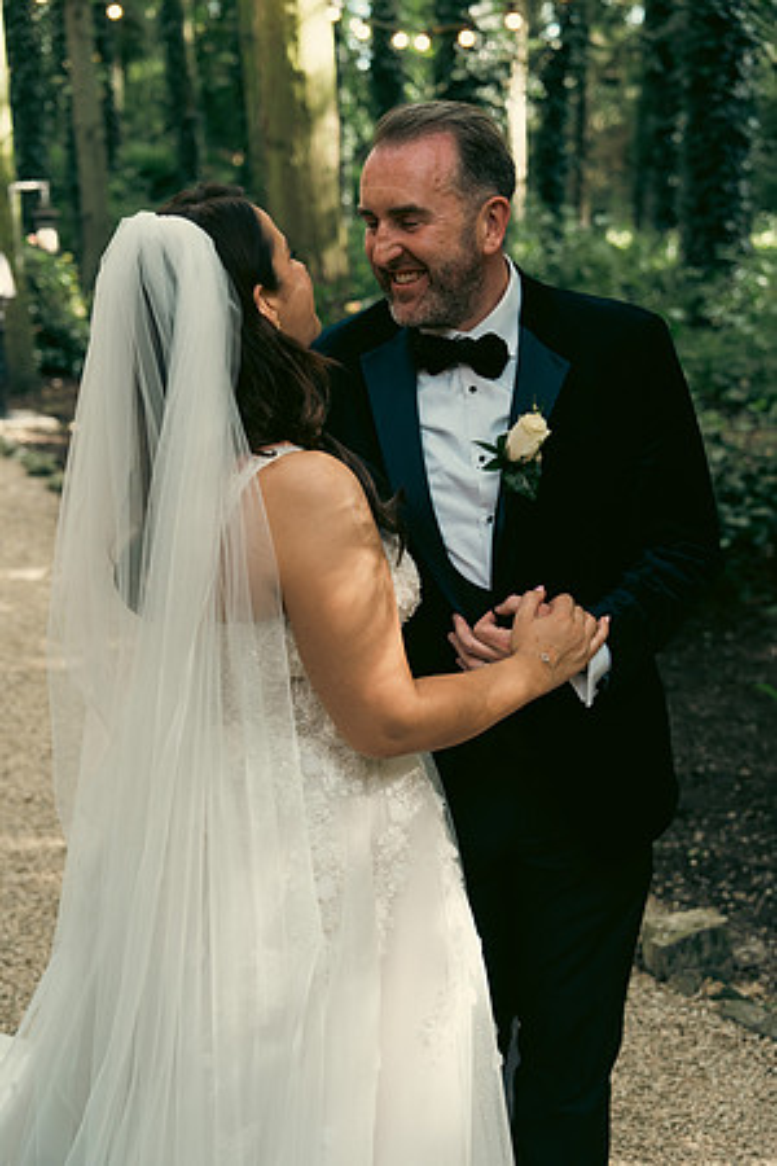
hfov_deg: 26.5
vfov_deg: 38.9
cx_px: 388
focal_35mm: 51
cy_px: 583
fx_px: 1651
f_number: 3.5
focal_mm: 51
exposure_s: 1/250
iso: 640
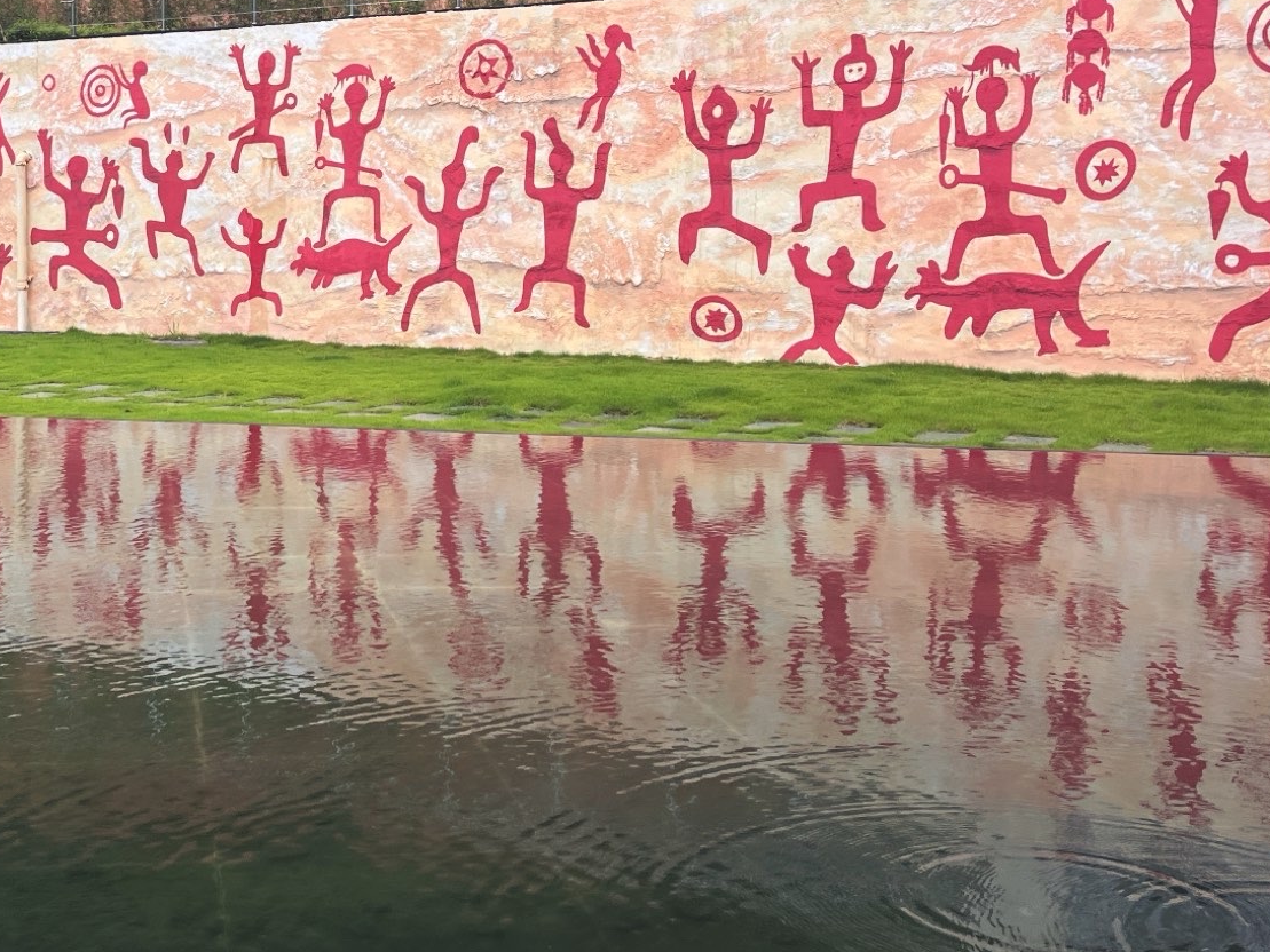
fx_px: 1761
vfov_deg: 30.0
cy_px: 312
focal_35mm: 48
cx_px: 388
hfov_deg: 39.0
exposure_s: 1/380
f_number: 1.6
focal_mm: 5.1
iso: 50
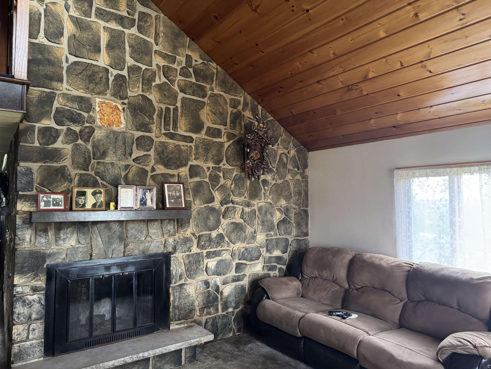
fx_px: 340
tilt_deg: +2.4
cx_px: 246
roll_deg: +0.1
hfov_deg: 71.6
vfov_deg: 56.8
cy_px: 184
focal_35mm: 24
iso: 800
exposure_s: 1/45
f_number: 1.78
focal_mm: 6.76
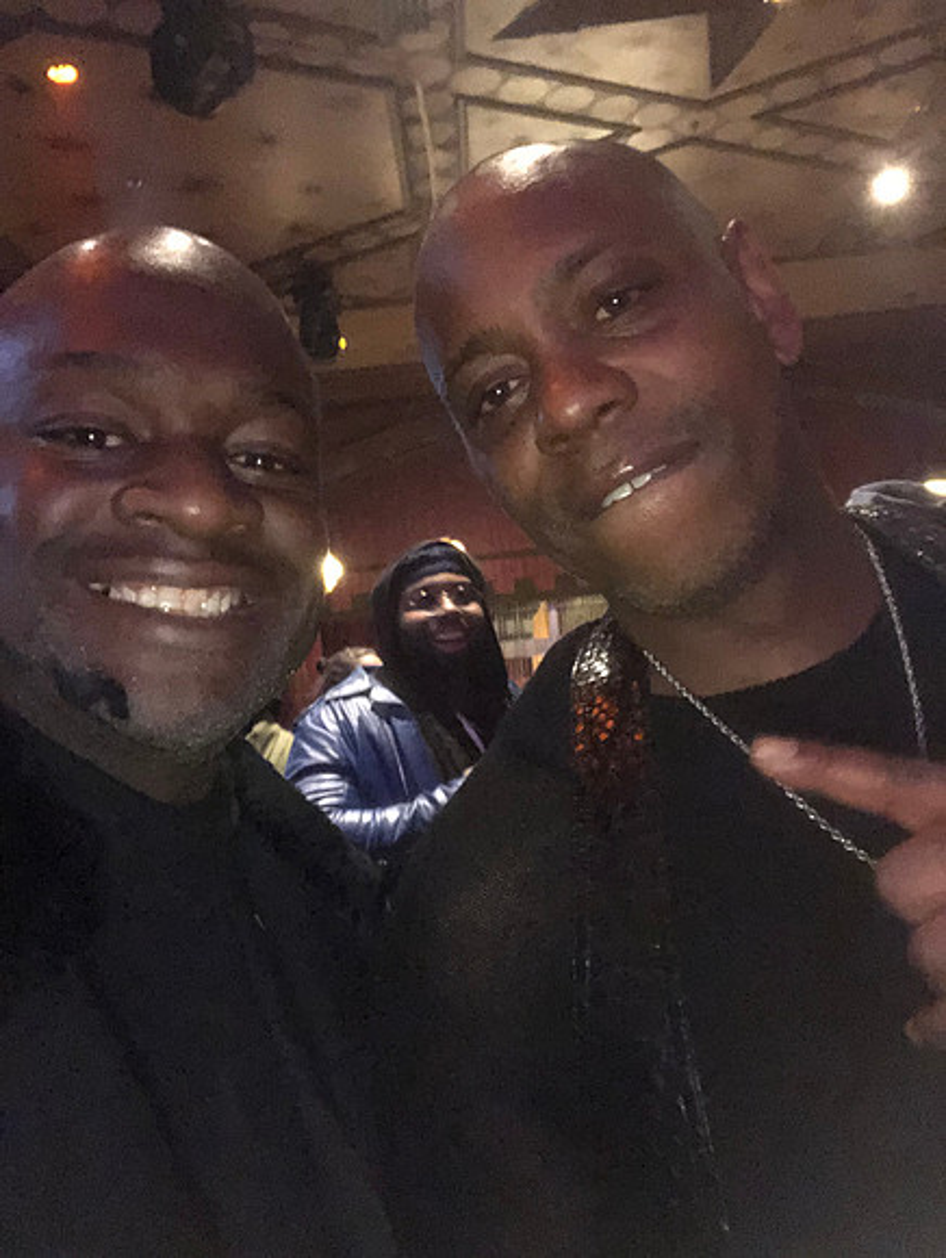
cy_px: 629
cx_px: 473
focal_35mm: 32
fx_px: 1164
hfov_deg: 44.2
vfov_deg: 56.8
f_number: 2.2
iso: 1250
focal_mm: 2.87
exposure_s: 1/16
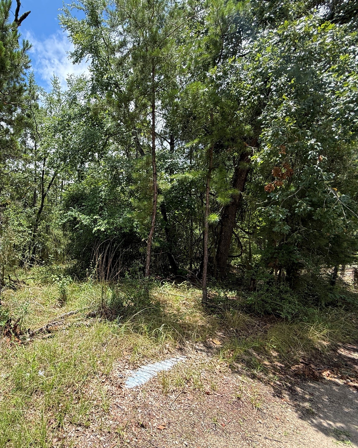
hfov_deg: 66.0
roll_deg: -1.0
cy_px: 223
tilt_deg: +1.1
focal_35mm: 19
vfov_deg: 83.3
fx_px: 252
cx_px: 85
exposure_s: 1/475
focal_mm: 2.22
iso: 50
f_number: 2.2
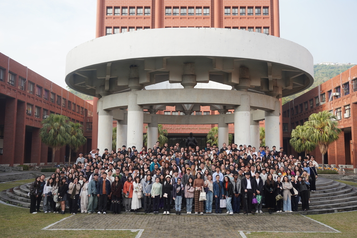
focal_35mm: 36
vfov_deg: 36.9
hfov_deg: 53.1
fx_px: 357
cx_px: 178
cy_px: 119
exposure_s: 1/100
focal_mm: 24
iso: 100
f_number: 5.6
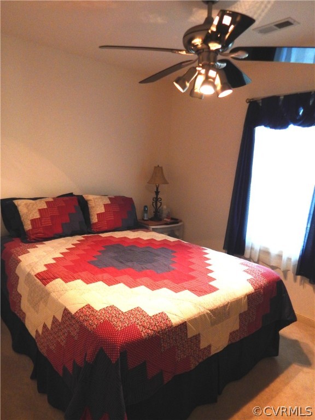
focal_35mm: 25
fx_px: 303
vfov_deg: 69.4
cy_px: 210
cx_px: 158
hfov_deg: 54.9
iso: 250
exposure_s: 1/30
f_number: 3.1
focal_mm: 4.5
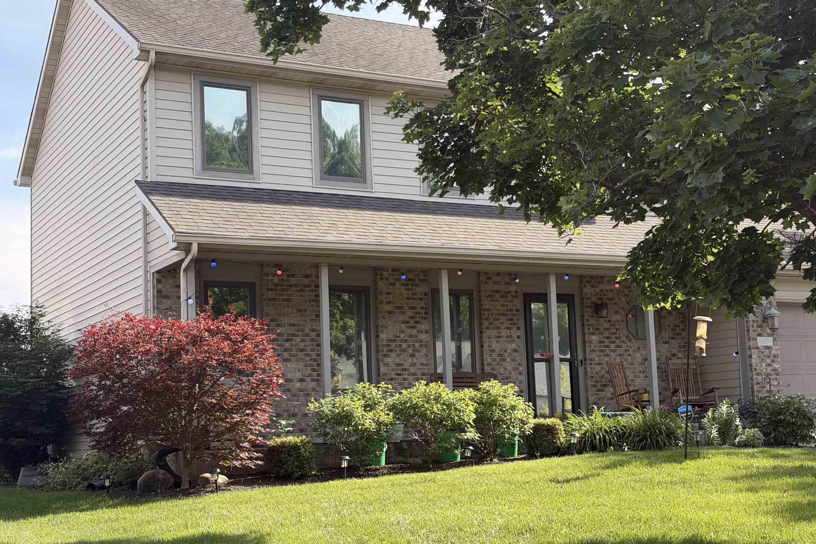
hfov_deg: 38.2
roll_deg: +2.9
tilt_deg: +5.3
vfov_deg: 26.0
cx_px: 393
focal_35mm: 52
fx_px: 1179
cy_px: 299
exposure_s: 1/1242
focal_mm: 6.76
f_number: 1.78
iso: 80
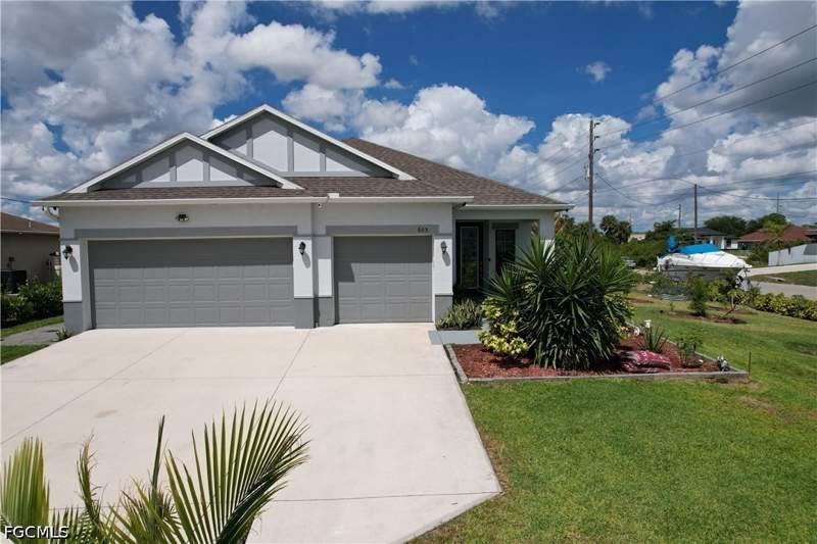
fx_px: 499
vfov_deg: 57.2
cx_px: 408
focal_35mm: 22
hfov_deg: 78.6
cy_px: 272
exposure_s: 1/5000
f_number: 2.8
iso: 120
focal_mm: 8.38
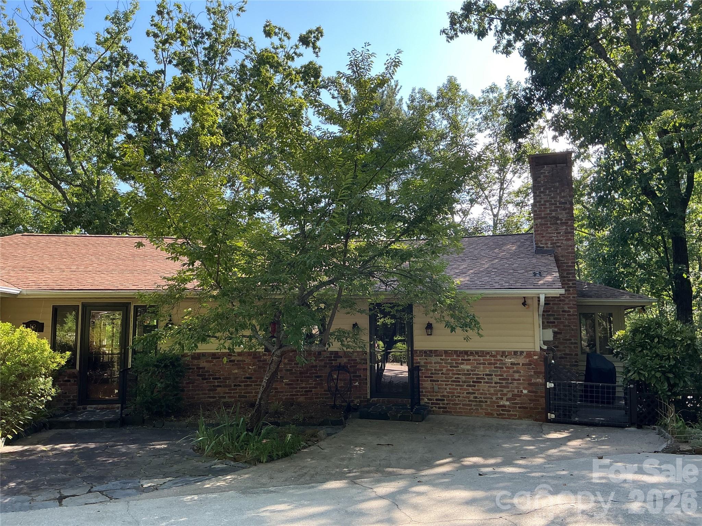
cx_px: 351
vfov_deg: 48.2
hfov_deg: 61.7
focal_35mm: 29
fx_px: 588
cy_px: 263
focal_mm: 3
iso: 25
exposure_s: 1/273
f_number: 1.8
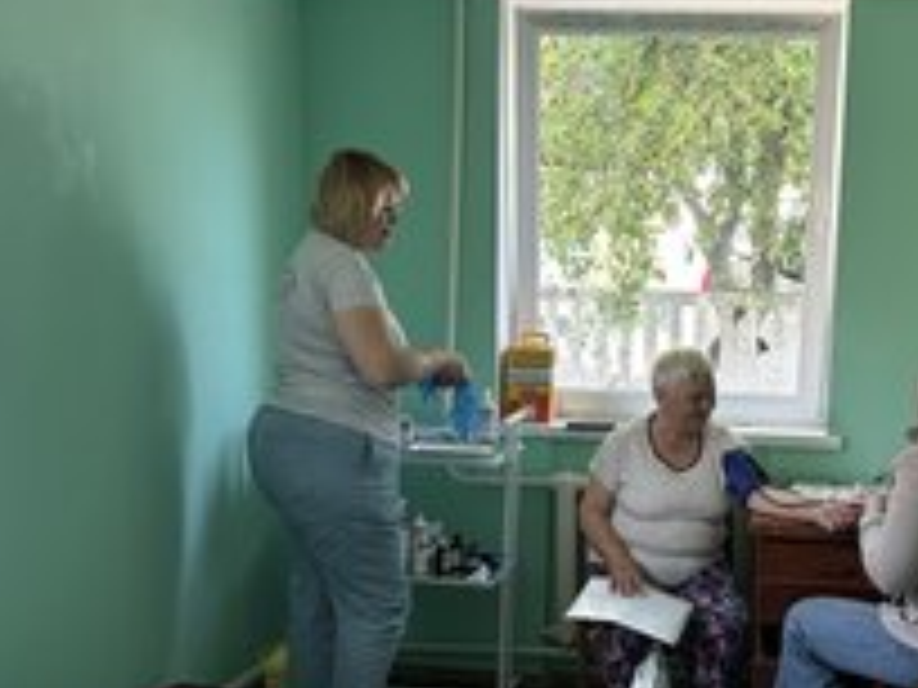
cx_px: 675
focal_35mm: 51
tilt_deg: -8.1
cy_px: 481
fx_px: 1352
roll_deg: -1.2
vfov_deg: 28.3
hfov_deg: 36.7
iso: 125
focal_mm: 5.7
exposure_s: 1/121
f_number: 1.5
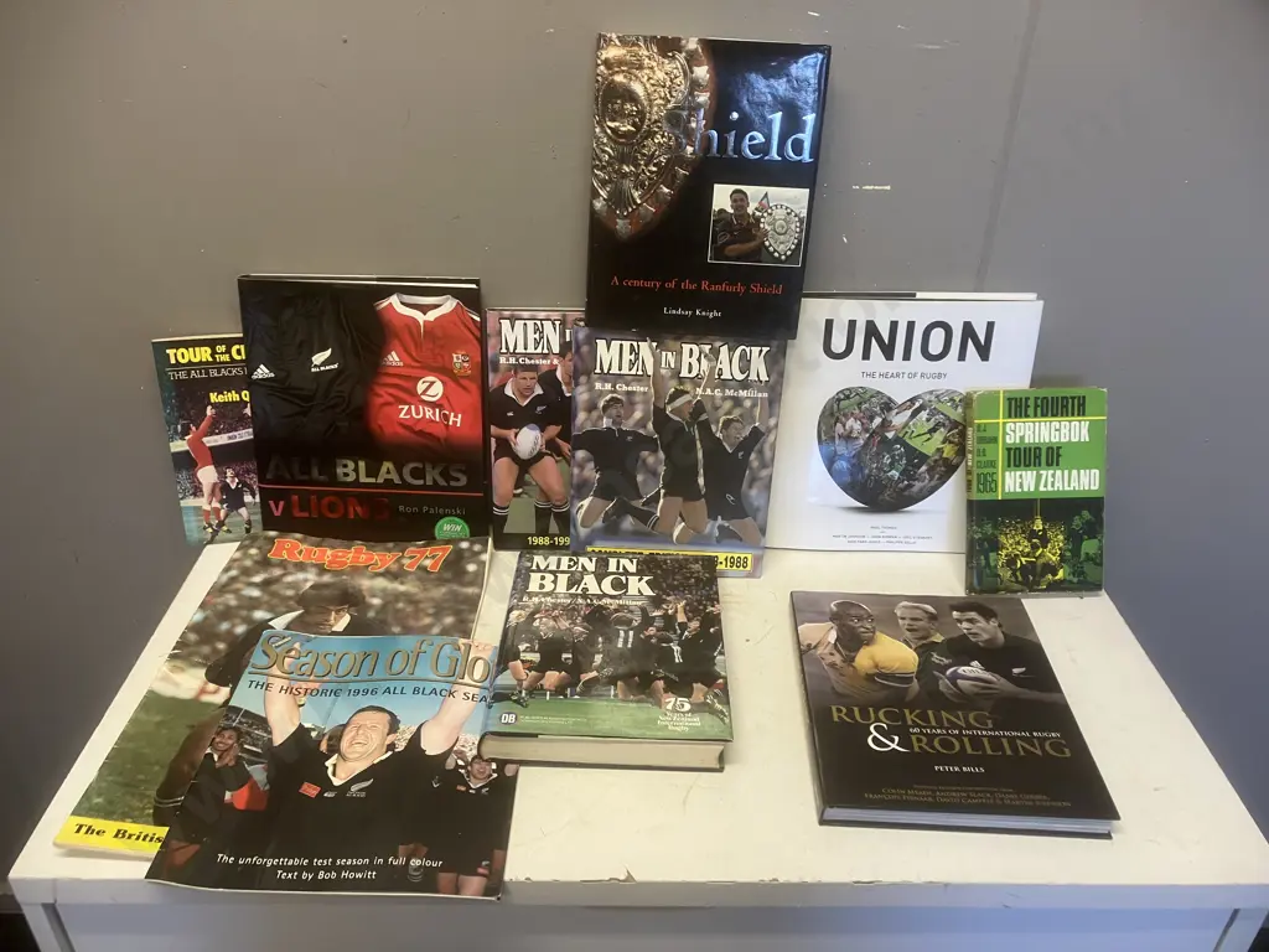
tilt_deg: -29.3
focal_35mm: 28
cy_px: 476
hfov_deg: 63.4
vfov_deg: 49.7
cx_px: 634
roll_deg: -0.6
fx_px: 1026
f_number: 1.8
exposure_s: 1/50
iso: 64
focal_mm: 3.99
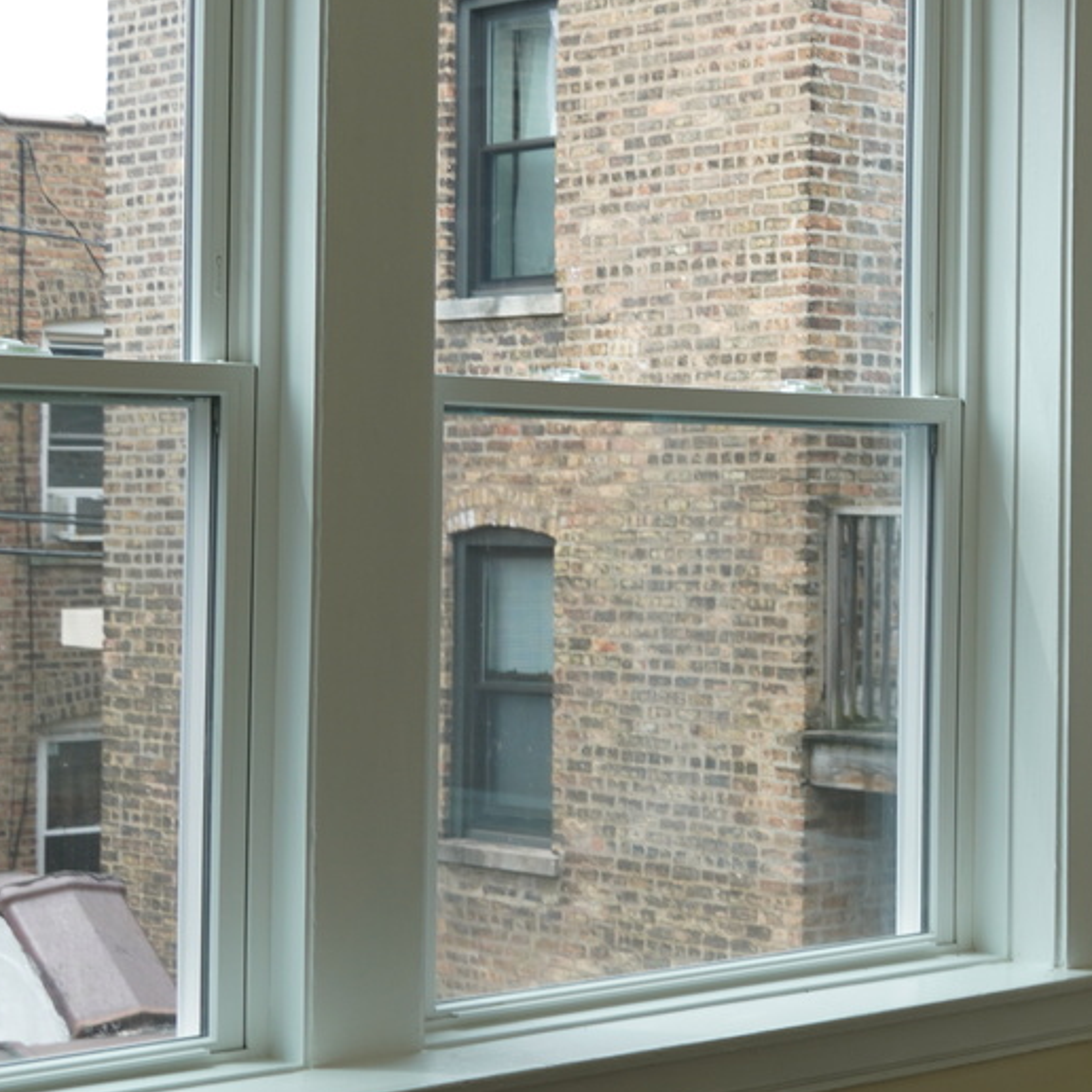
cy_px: 487
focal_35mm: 80
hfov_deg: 20.2
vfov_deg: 21.6
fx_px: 2855
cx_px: 1346
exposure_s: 1/100
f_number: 5
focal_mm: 20
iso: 100
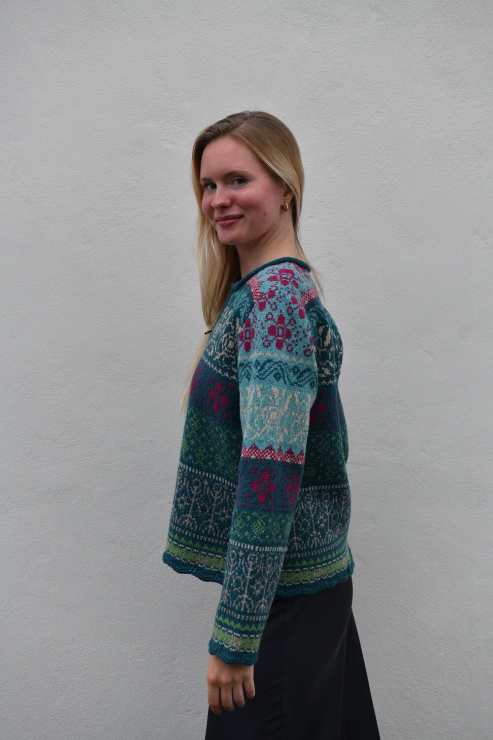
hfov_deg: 19.5
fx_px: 1438
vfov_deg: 28.8
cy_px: 370
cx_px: 246
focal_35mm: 70
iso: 3200
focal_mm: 70
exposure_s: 1/180
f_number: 6.7
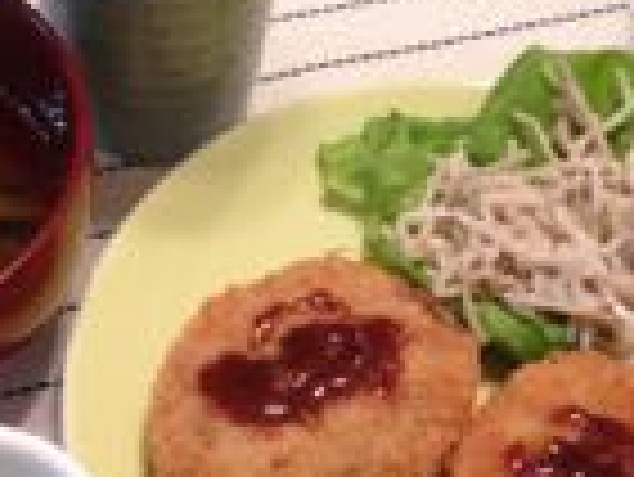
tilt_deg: -58.3
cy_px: 380
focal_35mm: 82
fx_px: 1503
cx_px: 207
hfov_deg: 23.7
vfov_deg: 17.9
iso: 125
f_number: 2.4
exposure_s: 1/20
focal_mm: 4.12
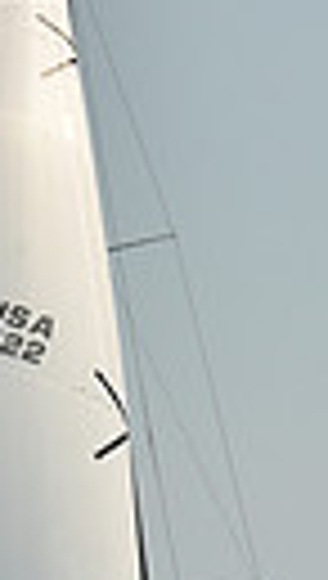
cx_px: 155
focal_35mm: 706
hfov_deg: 1.7
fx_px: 10866
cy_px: 688
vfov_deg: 3.1
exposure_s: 1/640
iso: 250
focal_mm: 150
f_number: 6.3
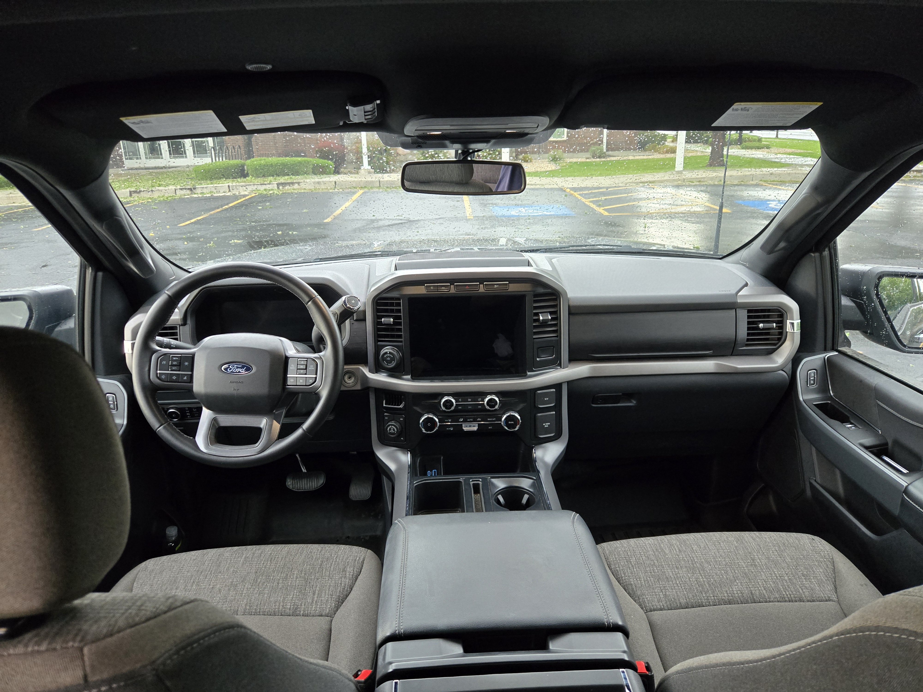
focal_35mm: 23
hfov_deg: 73.9
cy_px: 346
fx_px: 613
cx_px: 462
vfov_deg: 58.9
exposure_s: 1/120
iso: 400
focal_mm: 5.4
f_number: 1.8
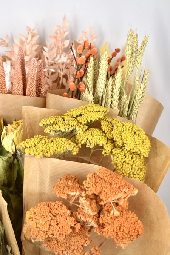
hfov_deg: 19.2
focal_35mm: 71
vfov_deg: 28.5
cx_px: 75
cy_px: 125
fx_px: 503
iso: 125
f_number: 4.8
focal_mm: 40
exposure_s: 1/60
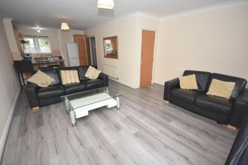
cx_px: 124
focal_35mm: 15
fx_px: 103
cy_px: 82
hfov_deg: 100.4
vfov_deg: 77.3
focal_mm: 10
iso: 320
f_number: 4
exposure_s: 1/60
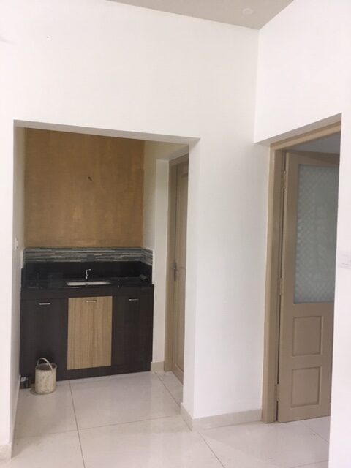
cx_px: 176
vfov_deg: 61.7
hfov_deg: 48.2
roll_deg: -0.9
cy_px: 234
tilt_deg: -2.1
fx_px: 392
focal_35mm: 29
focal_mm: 4.15
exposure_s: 1/33
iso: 125
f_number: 2.2
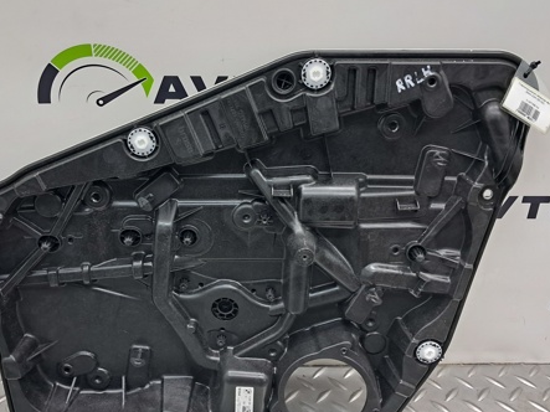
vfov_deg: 36.8
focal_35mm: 39
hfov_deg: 47.8
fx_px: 619
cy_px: 217
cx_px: 238
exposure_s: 1/50
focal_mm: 4
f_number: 1.8
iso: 200
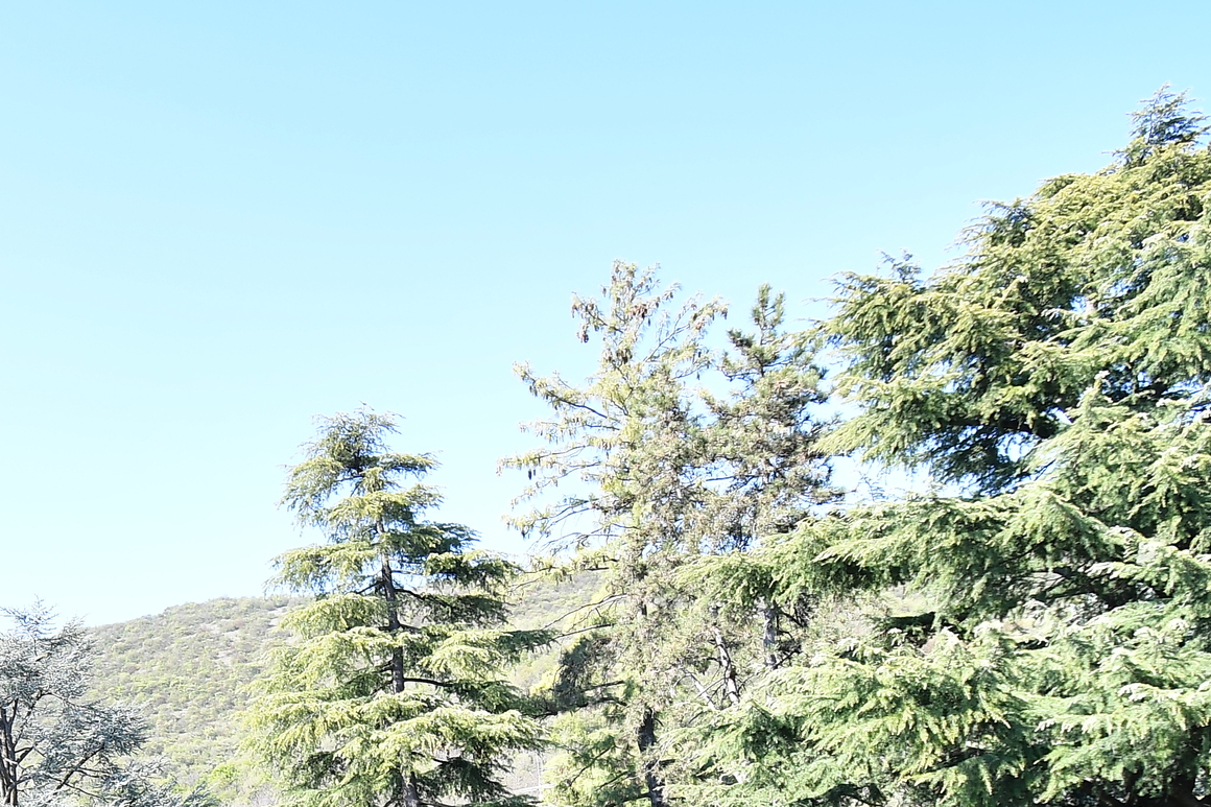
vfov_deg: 31.6
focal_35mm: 36
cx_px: 130
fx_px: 1211
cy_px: 937
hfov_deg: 47.9
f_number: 5
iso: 100
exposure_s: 1/100
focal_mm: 10
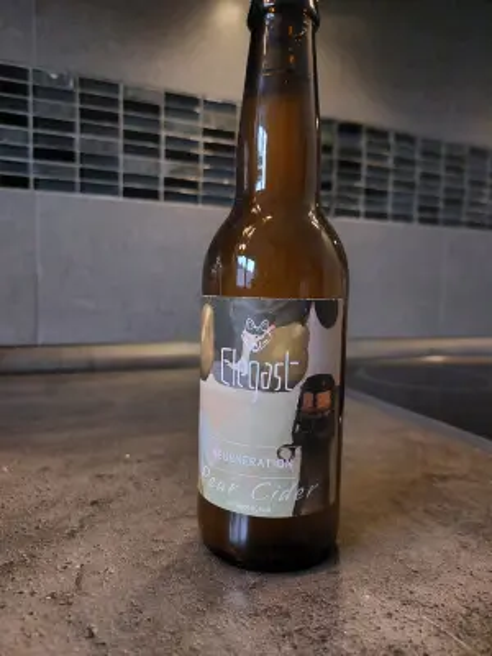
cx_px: 246
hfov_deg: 56.8
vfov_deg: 71.6
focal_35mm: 24
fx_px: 455
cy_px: 328
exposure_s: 1/50
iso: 500
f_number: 1.8
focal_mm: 5.23
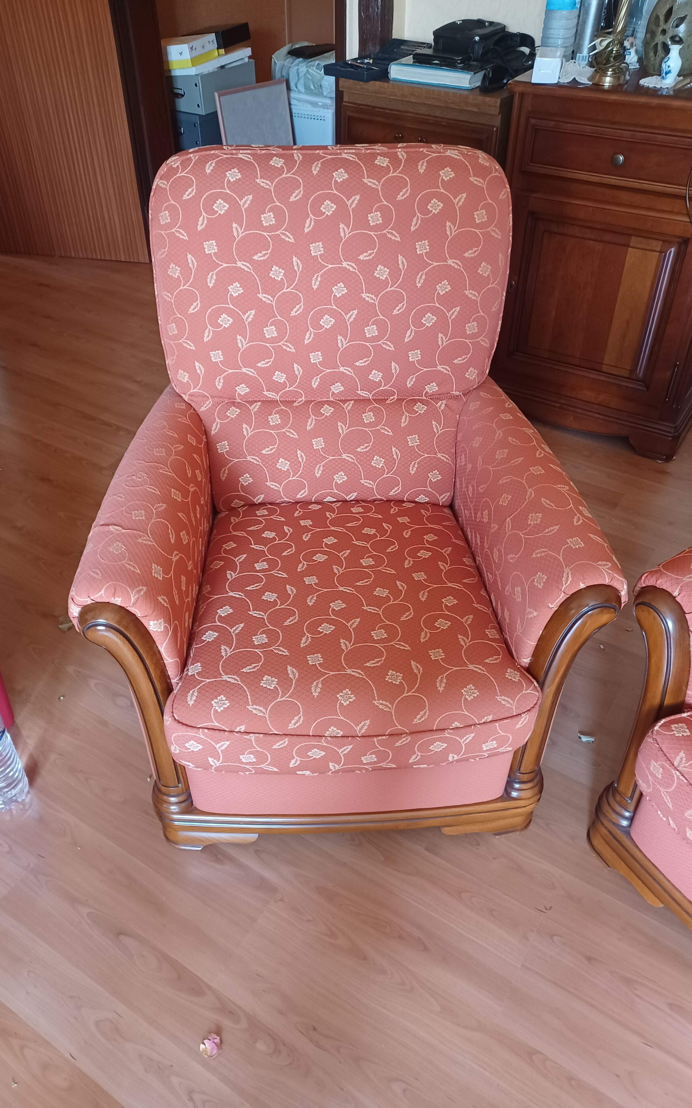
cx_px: 318
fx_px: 815
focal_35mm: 27
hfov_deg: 46.0
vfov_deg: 68.4
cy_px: 545
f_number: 1.8
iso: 500
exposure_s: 1/25
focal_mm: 4.6
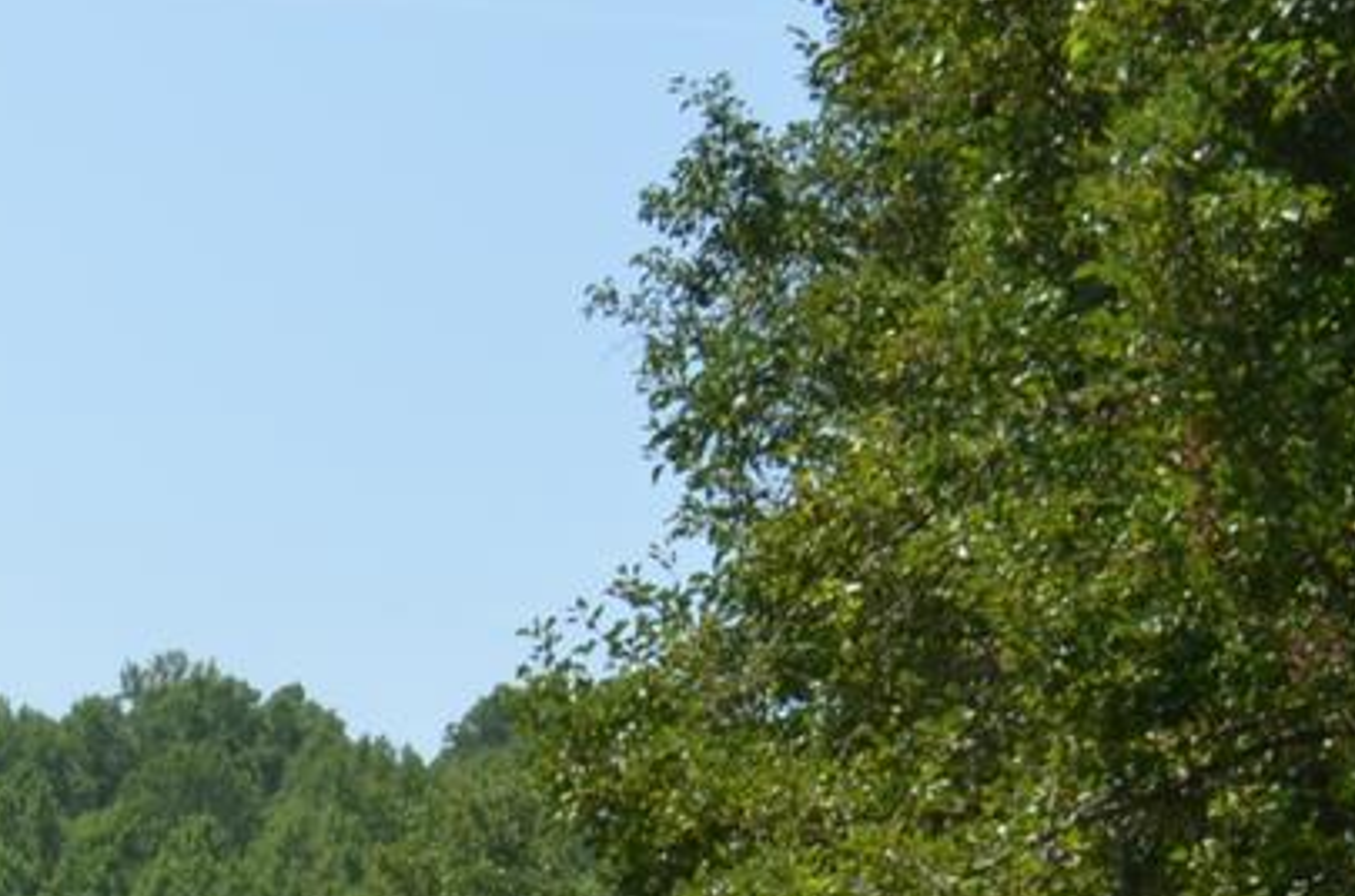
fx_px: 6834
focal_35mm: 182
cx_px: -1332
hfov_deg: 10.4
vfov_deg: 7.1
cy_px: 2146
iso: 100
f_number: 10
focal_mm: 24
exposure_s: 1/160
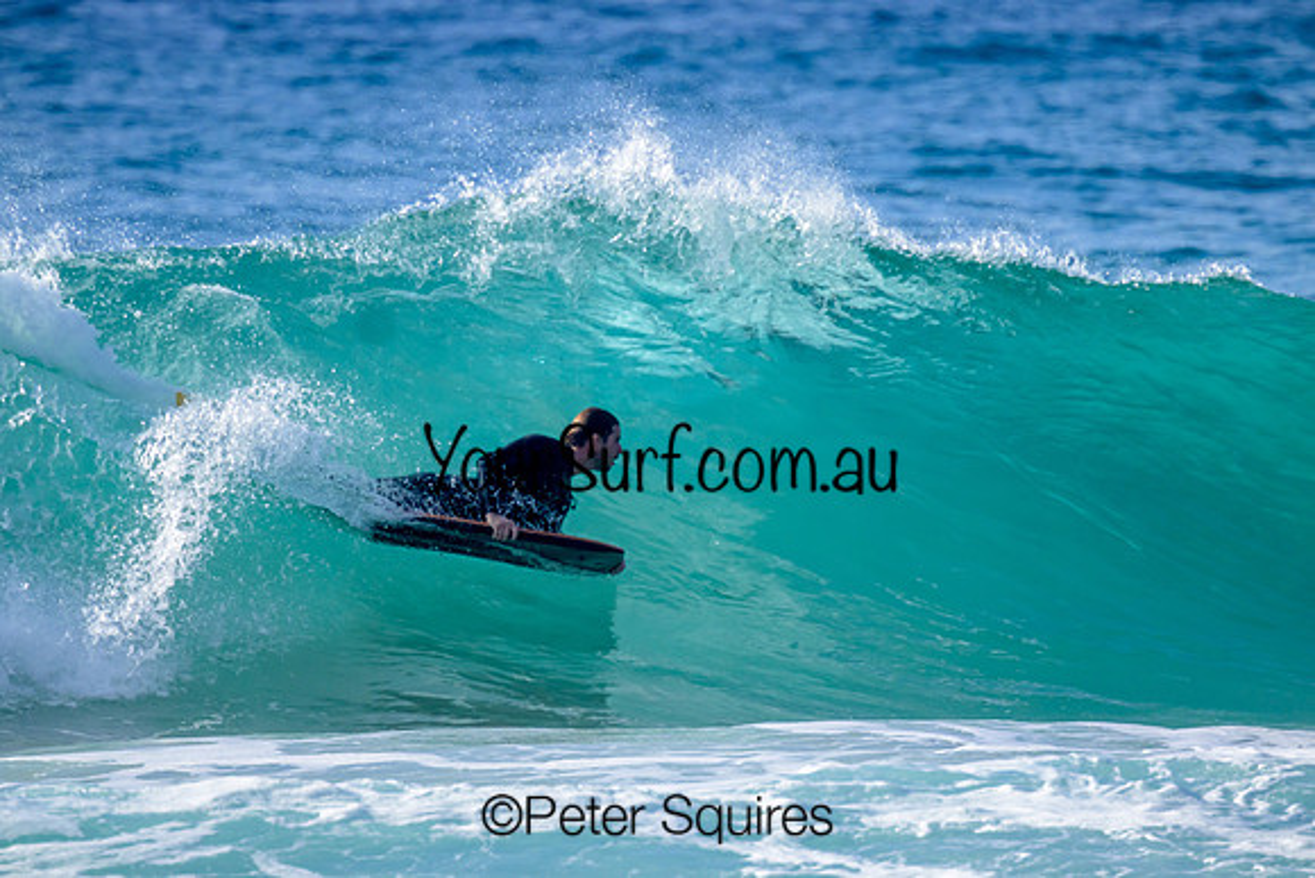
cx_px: 658
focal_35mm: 800
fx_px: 29228
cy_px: 439
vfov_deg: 1.7
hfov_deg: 2.6
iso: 1250
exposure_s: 1/2000
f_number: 11
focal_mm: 800
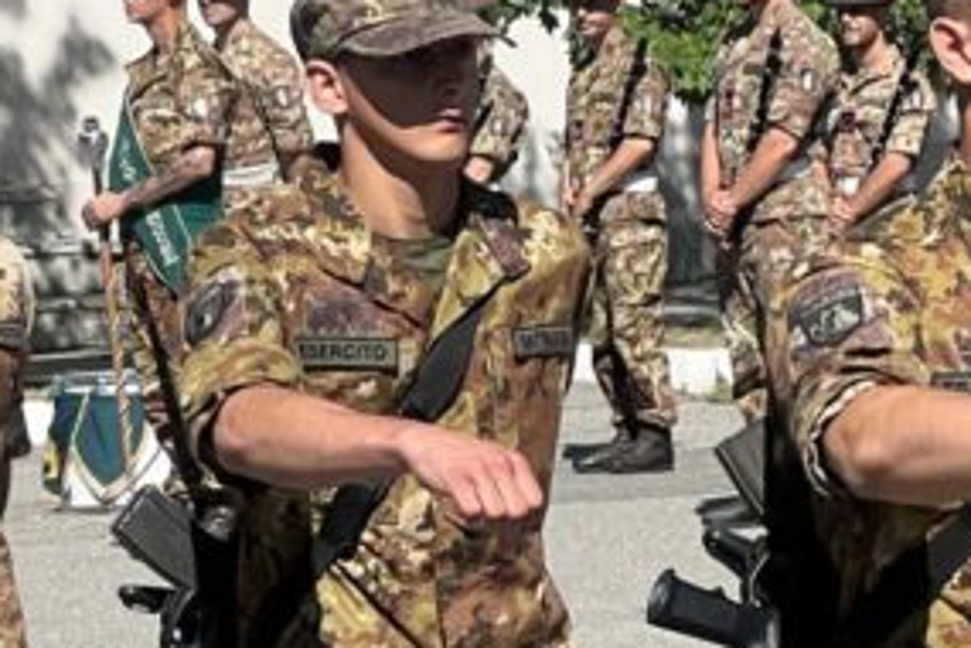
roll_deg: +2.2
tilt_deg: -7.3
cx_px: 1291
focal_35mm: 288
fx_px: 7767
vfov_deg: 4.7
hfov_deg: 7.1
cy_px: 887
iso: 32
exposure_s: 1/797
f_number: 2.8
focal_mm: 9
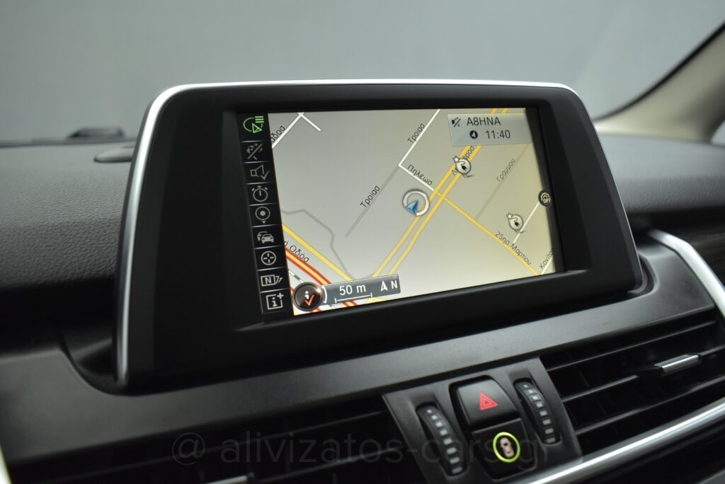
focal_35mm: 27
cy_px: 242
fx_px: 544
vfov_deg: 48.0
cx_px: 362
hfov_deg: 67.4
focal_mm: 18
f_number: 3.5
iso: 1600
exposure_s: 1/125
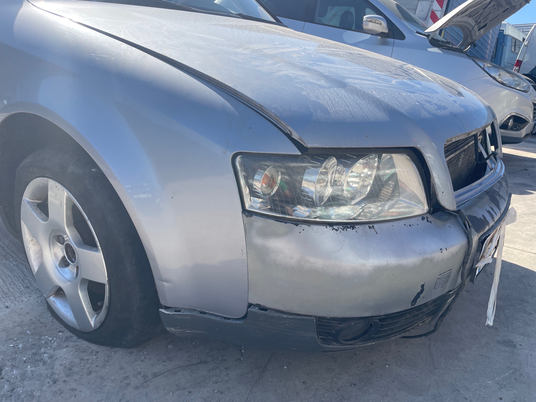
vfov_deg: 53.1
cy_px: 201
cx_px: 268
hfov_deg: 67.3
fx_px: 403
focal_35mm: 26
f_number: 1.6
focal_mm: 4.2
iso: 32
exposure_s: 1/1575
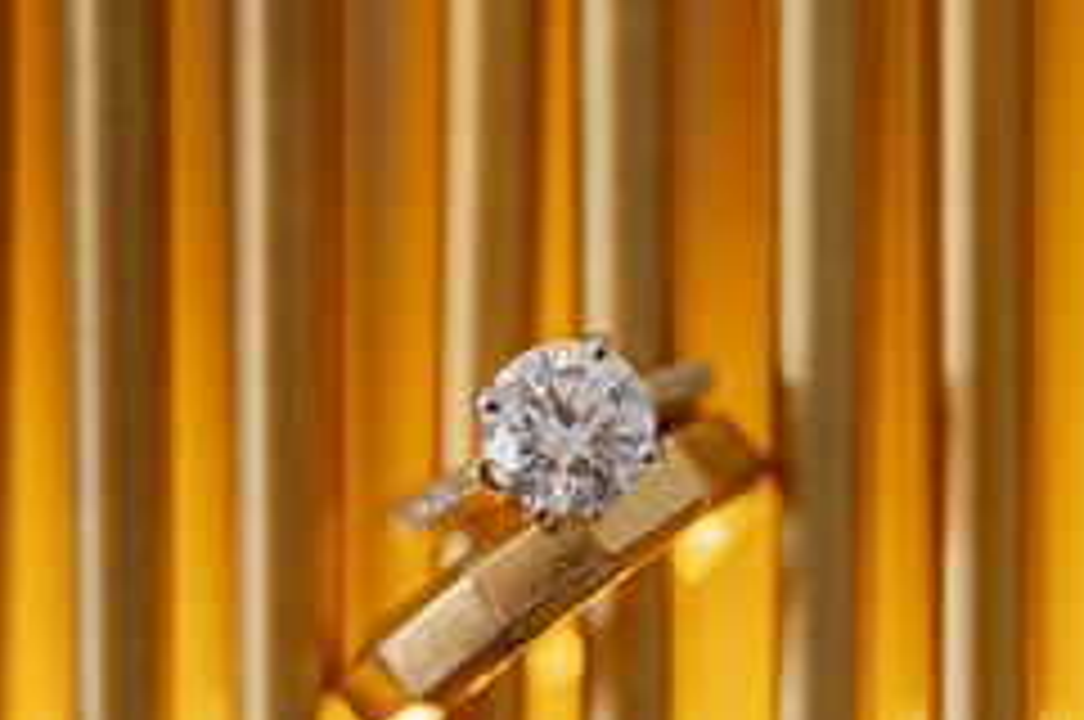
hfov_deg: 16.7
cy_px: 572
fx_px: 3699
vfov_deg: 11.1
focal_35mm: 123
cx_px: 576
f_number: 2.2
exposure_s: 1/320
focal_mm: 50
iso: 800
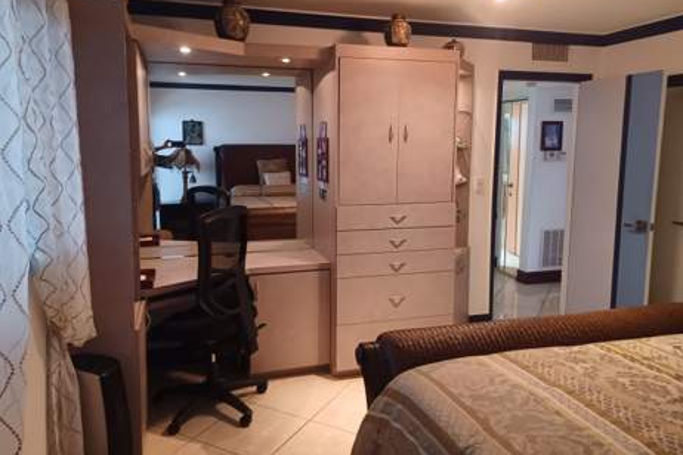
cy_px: 202
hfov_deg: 67.4
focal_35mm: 27
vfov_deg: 47.8
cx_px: 330
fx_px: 512
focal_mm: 4.6
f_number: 1.8
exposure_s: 1/24
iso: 500
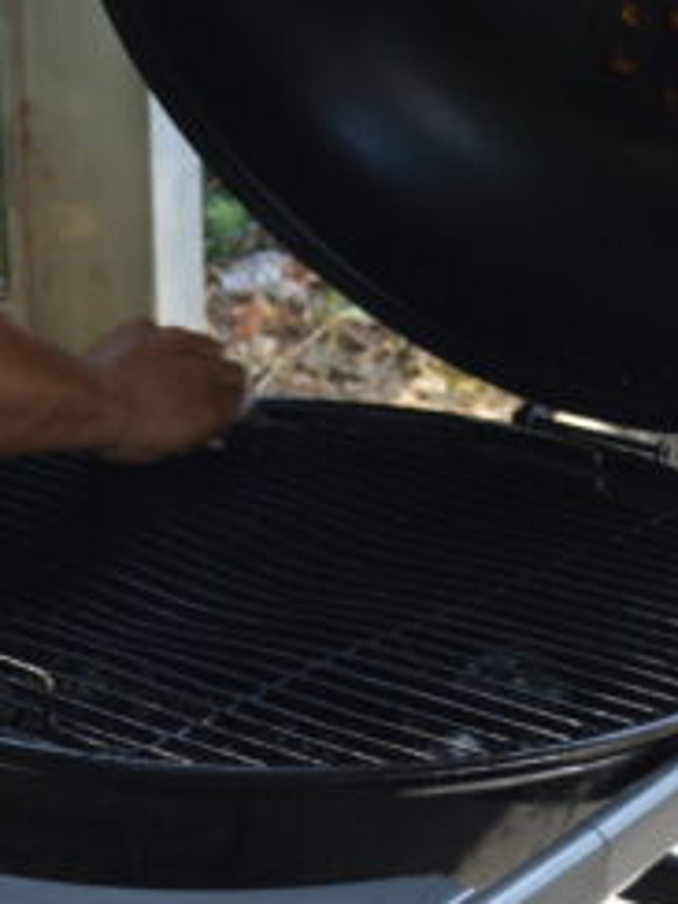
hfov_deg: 11.6
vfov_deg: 15.2
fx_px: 3317
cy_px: -2
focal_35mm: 127
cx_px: 148
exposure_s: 1/125
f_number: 5.6
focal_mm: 28
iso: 160
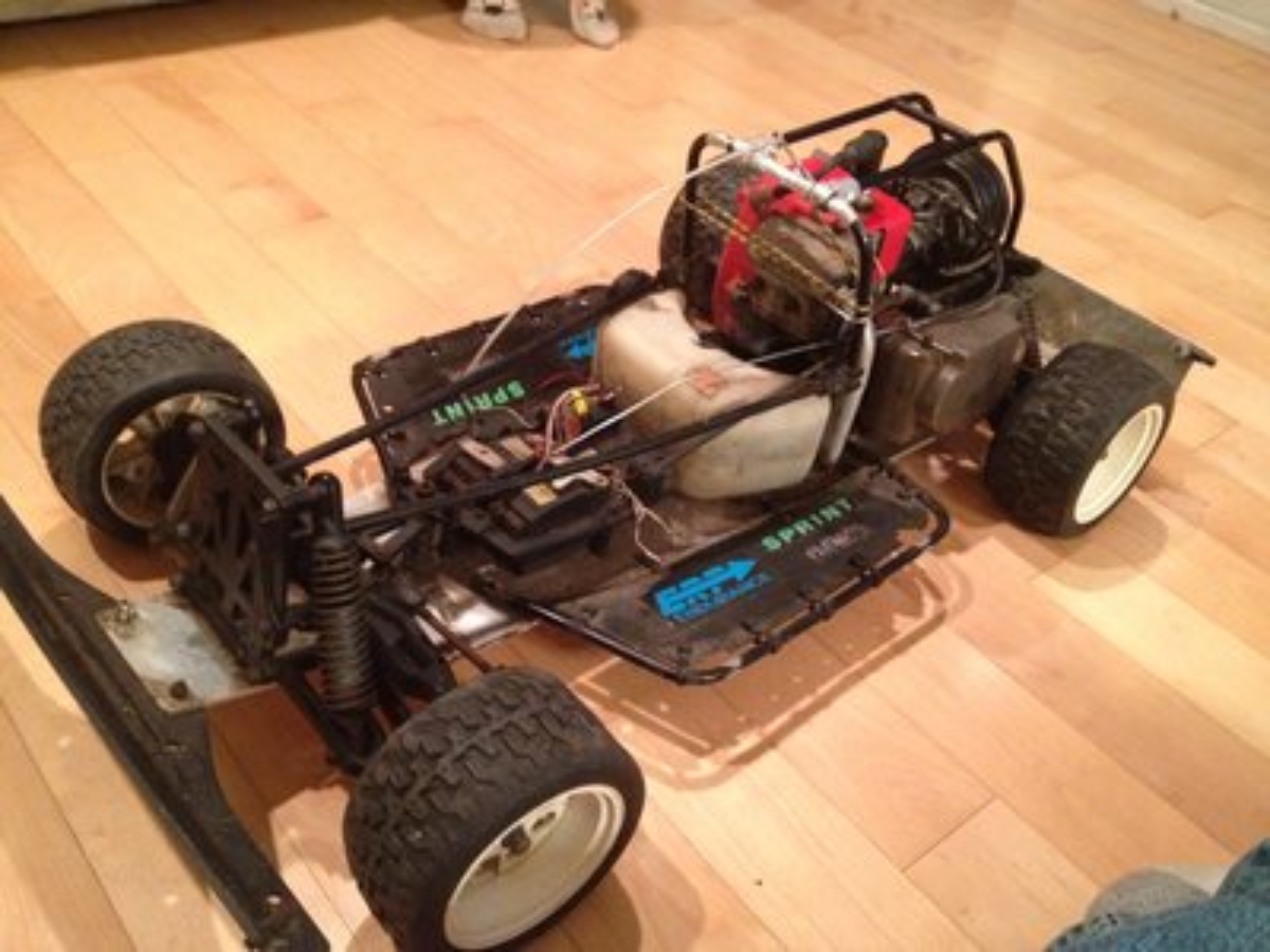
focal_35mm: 35
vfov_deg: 40.7
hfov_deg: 52.6
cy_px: 476
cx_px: 635
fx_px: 1284
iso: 500
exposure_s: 1/15
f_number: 2.4
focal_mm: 4.28
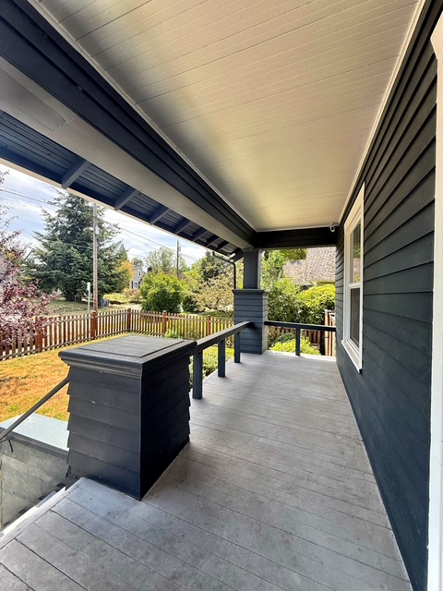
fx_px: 239
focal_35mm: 14
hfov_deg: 85.7
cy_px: 296
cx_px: 222
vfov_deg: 102.1
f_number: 2.2
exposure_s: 1/479
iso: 64
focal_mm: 2.22
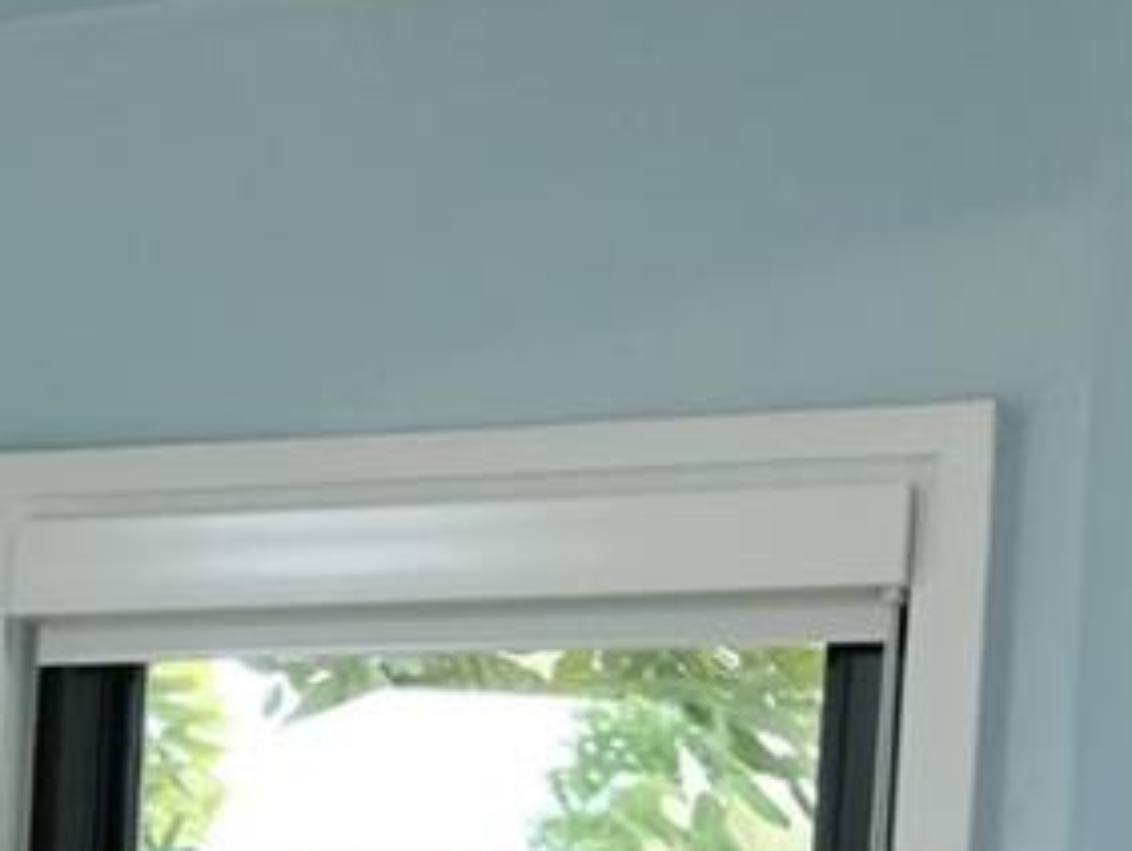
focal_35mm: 158
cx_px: -1317
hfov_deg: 11.1
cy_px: 2019
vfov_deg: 8.6
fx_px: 5171
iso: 640
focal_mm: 19.6
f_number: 4
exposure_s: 1/60
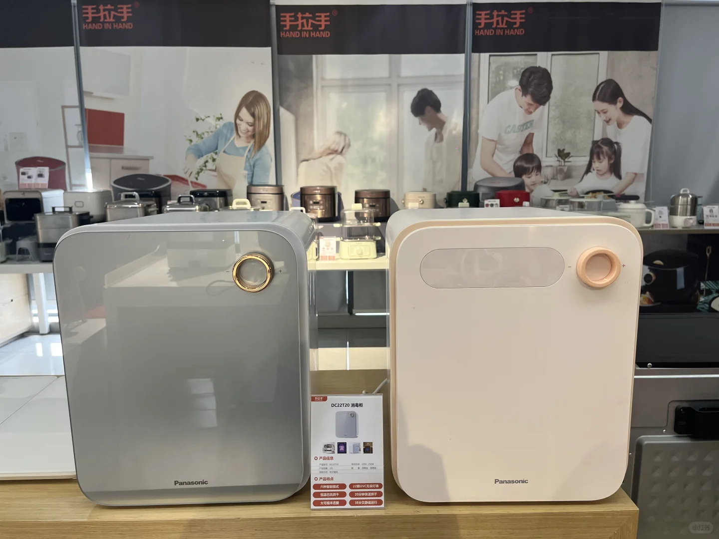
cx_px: 360
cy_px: 270
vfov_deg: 53.1
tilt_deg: -10.2
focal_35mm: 26
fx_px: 540
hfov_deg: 67.3
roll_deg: +0.5
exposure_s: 1/100
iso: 100
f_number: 1.6
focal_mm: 5.1
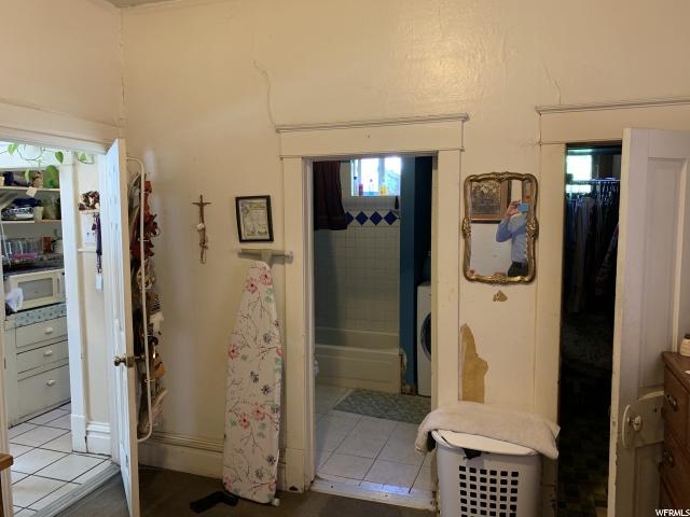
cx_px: 345
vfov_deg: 53.1
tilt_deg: -5.0
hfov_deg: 67.3
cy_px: 258
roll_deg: -0.4
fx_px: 518
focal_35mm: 26
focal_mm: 4.25
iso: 250
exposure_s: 1/60
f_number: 1.8
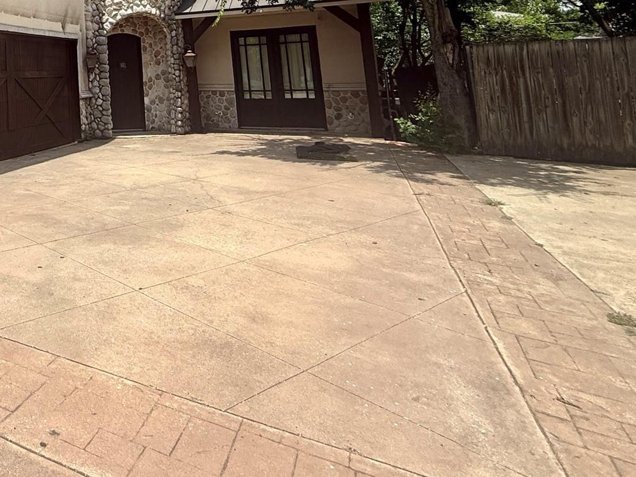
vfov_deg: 42.2
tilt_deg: +8.2
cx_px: -17
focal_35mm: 29
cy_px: 7
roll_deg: +1.4
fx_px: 533
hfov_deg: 48.9
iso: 50
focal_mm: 2.22
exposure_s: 1/2165
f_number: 2.2
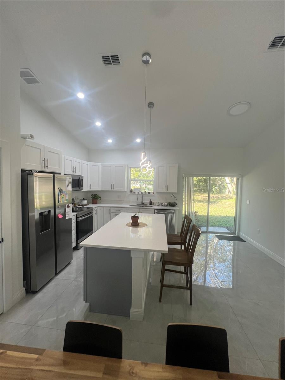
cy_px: 190
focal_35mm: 13
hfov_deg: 89.9
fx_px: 143
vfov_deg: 106.2
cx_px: 142
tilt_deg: -0.8
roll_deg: -0.1
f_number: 1.8
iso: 80
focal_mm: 1.57
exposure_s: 1/120
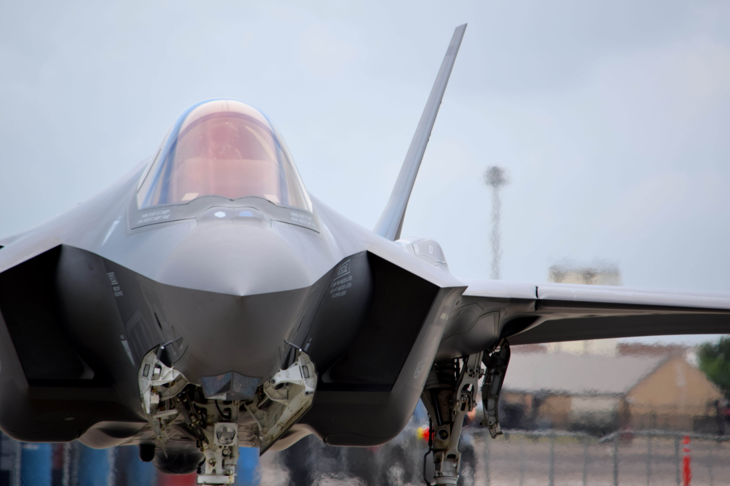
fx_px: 9124
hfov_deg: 4.6
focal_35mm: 450
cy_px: 243
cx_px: 365
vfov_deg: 3.1
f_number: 5.6
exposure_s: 1/400
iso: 200
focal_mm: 300
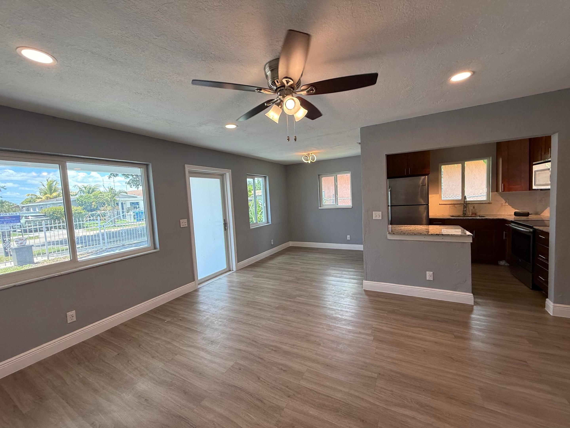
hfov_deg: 102.1
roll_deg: +3.1
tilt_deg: -2.9
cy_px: 214
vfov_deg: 85.7
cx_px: 285
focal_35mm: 14
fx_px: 231
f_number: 2.2
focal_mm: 2.22
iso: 100
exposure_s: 1/120
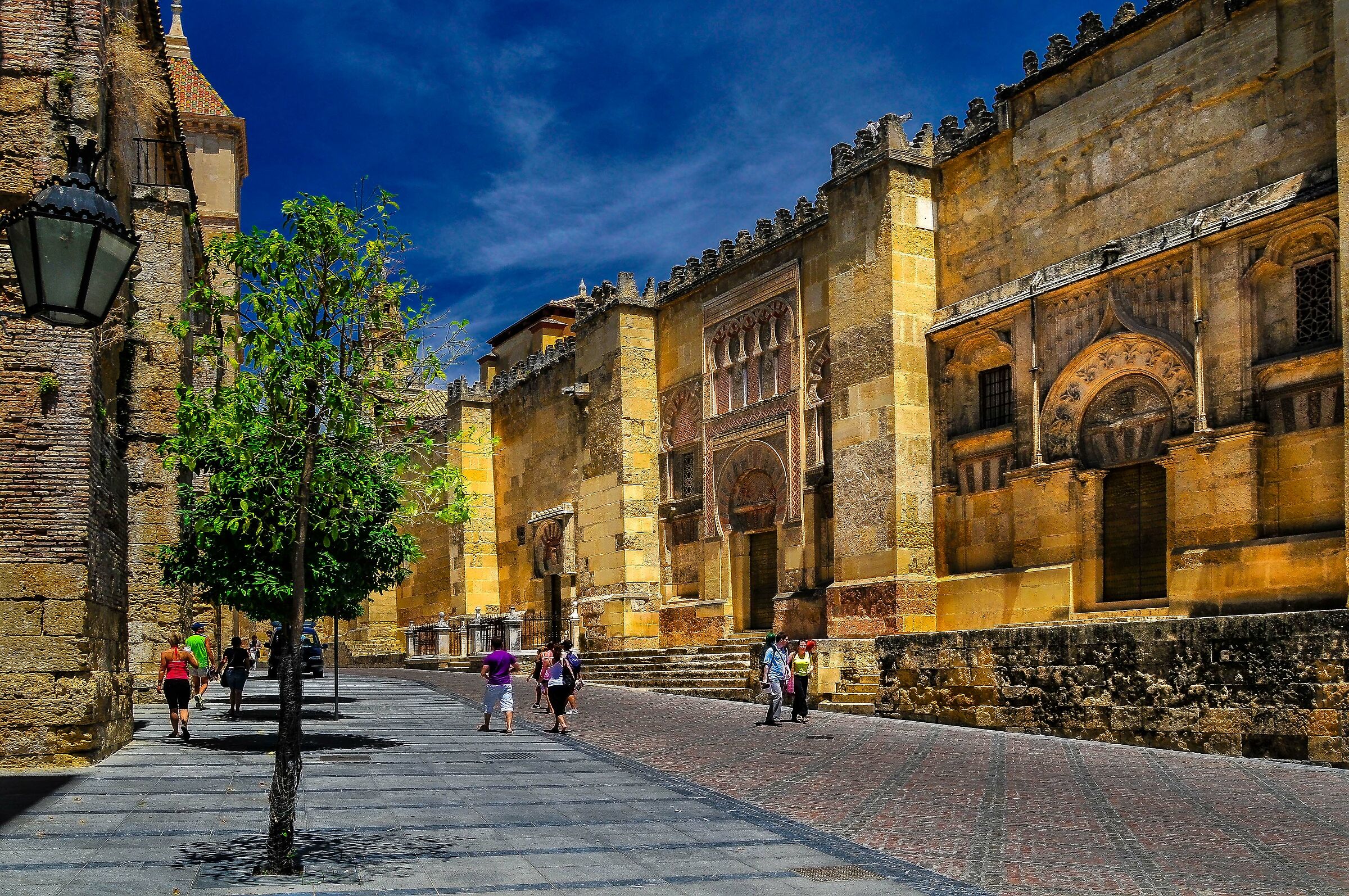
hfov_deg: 62.0
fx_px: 1123
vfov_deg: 43.5
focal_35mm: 30
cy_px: 448
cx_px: 674
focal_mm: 20
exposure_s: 1/80
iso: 250
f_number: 11
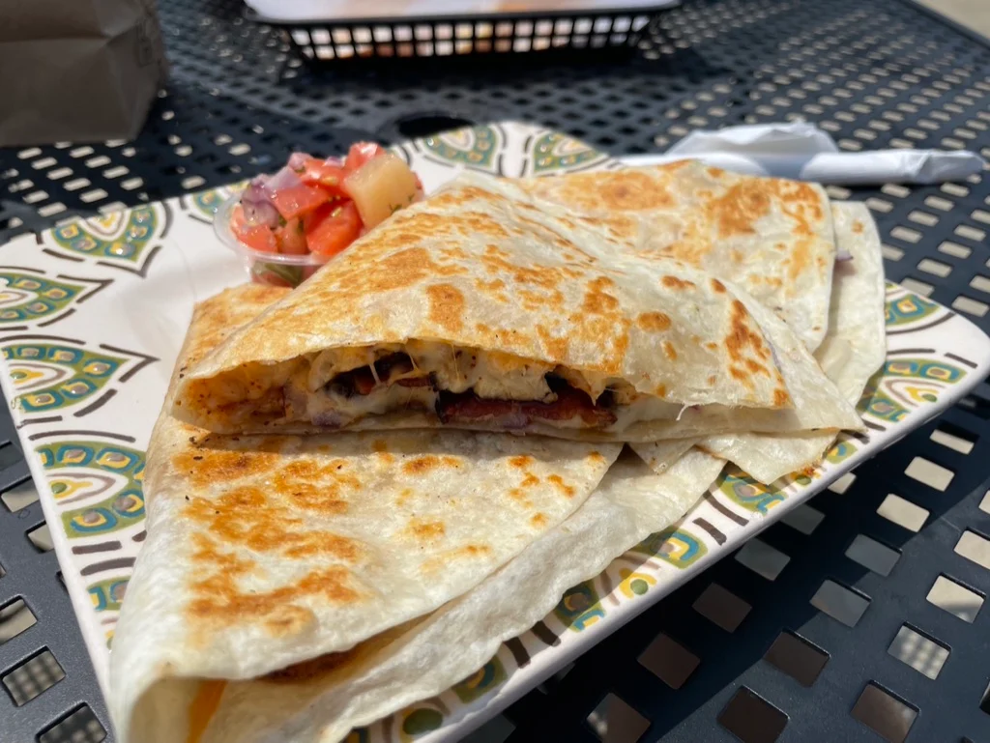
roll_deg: +0.7
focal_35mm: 26
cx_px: 495
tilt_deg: -35.6
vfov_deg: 53.1
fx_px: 744
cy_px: 372
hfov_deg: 67.3
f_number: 1.6
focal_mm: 4.2
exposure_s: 1/6897
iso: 32
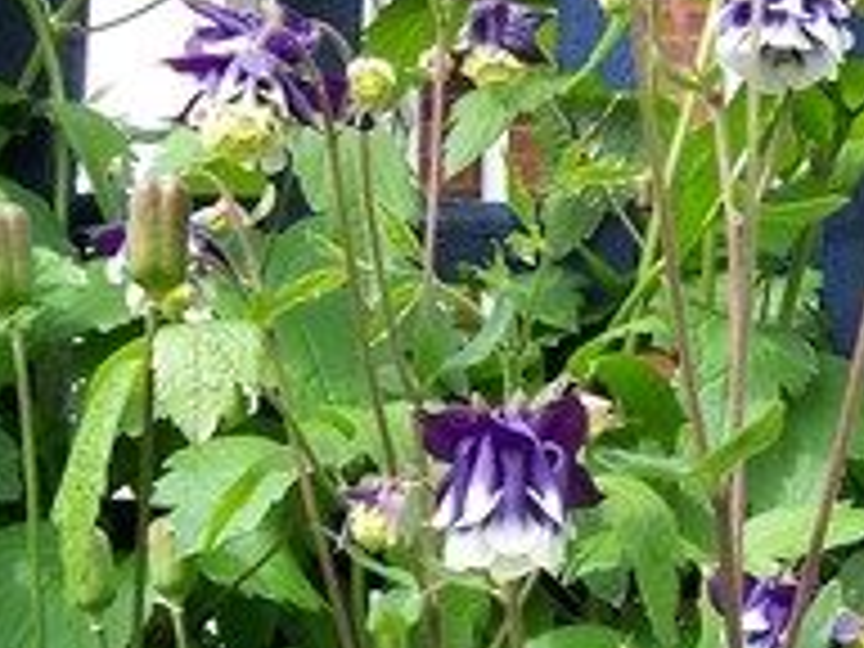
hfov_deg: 24.9
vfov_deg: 18.9
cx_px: 585
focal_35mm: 78
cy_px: 310
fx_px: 1947
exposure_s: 1/125
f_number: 5.6
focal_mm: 5.6
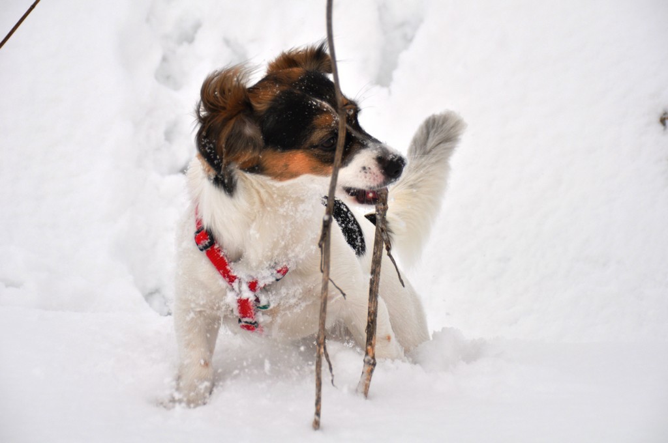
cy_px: 222
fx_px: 2919
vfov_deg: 8.7
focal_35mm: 158
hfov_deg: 13.1
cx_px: 334
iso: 200
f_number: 6.3
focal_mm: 105
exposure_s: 1/640
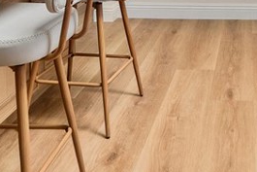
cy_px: -100
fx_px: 414
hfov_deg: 32.3
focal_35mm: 58
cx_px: 244
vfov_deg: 19.7
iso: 400
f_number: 8
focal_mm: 10
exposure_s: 1/20
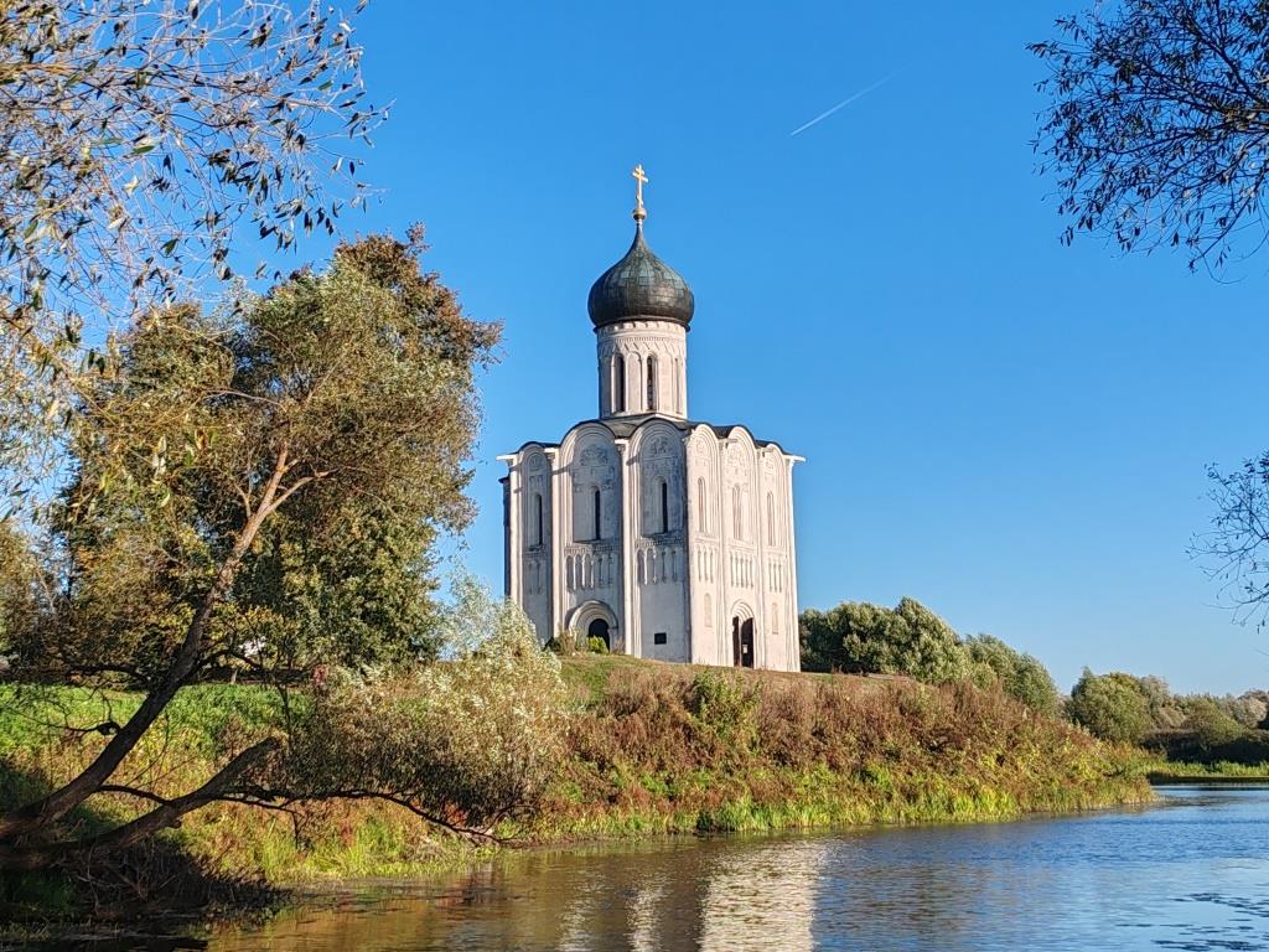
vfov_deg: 29.1
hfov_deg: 38.2
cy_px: 476
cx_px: 634
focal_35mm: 50
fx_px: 1833
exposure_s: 1/650
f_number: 1.9
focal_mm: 6.12
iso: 50
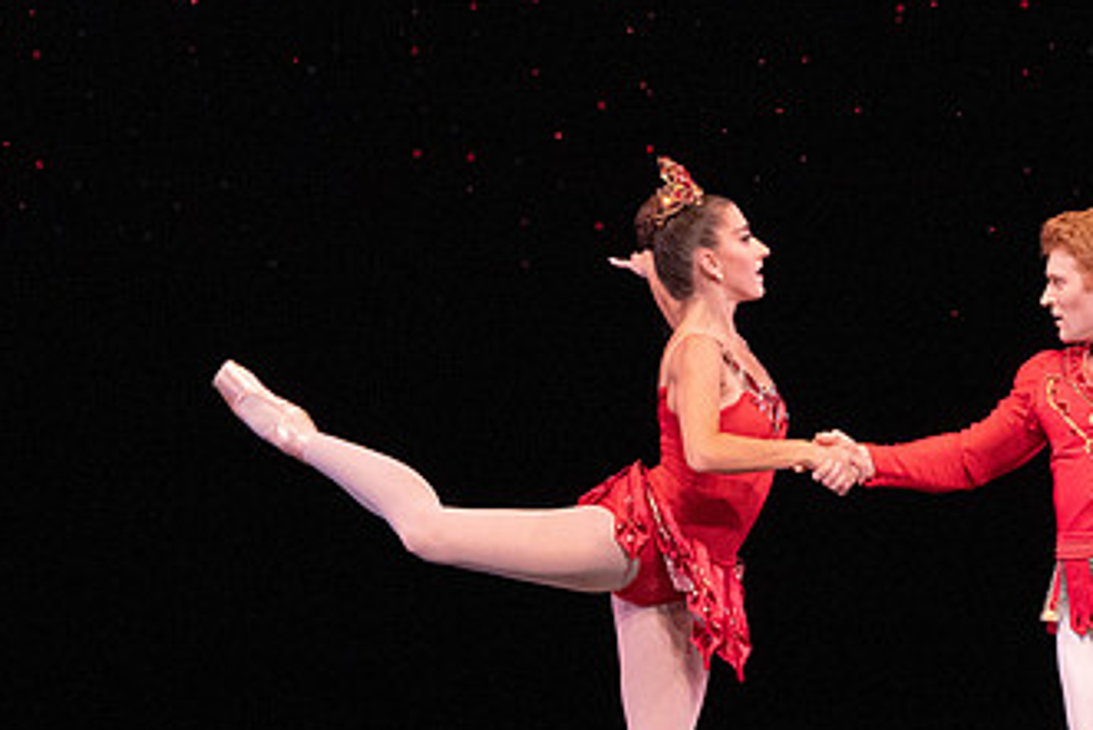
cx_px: 812
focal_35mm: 632
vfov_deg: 2.2
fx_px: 19196
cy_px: 517
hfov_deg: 3.3
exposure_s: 1/500
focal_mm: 361
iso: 16000
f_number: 11
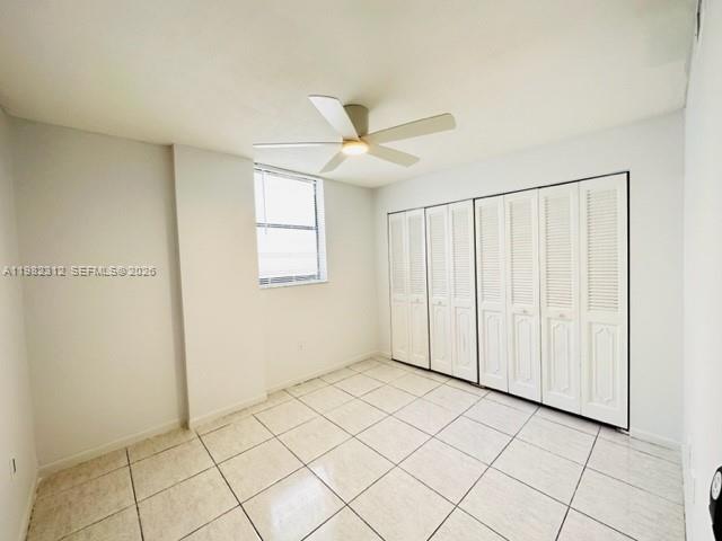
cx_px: 361
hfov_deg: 102.1
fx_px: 292
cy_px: 270
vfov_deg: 85.7
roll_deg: +1.8
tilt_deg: -3.2
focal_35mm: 14
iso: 125
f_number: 2.2
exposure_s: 1/120
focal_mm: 2.22
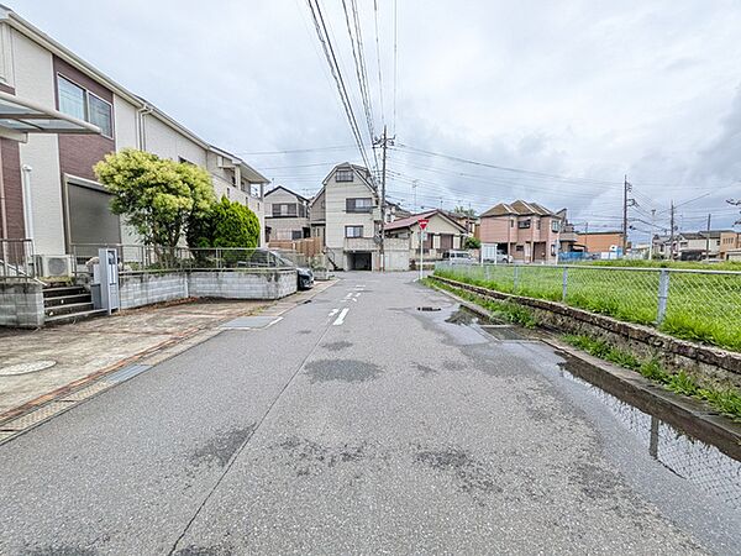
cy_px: 278
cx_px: 370
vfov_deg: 85.7
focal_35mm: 14
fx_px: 300
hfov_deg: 102.1
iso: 51
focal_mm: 1.83
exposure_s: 1/2294
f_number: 2.2
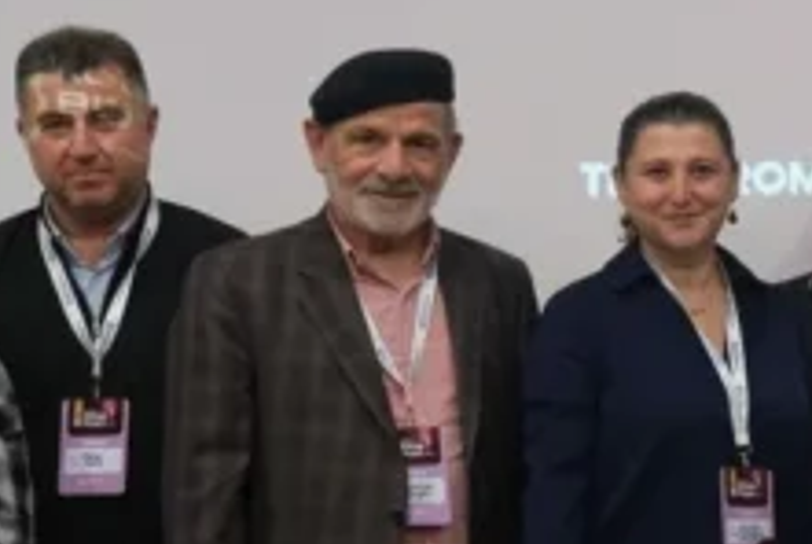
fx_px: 2507
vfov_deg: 12.3
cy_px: 476
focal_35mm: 111
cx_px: 970
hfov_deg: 17.5
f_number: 4
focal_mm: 16
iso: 250
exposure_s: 1/20
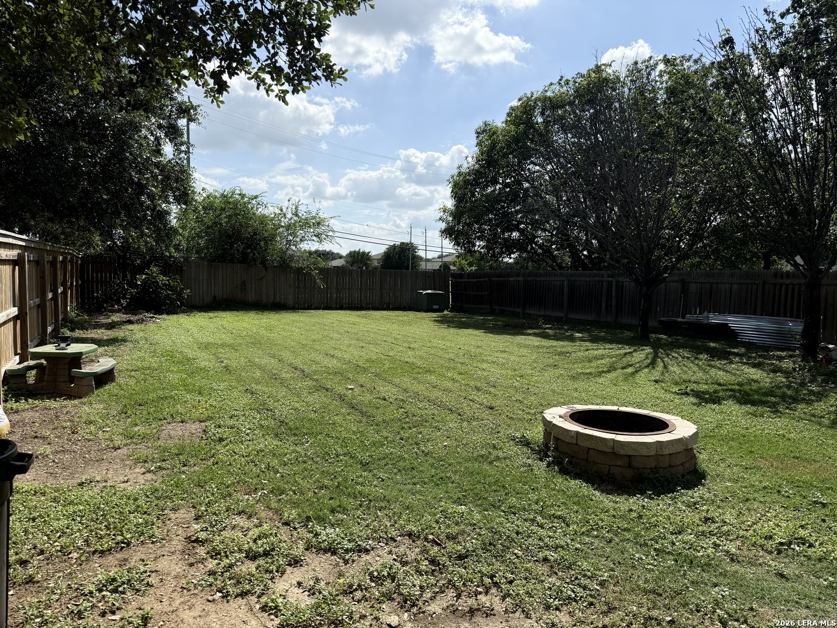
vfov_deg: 56.8
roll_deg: -1.4
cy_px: 314
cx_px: 418
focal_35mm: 24
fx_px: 580
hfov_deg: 71.6
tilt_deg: -2.7
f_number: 1.78
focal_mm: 6.76
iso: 80
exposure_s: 1/6173
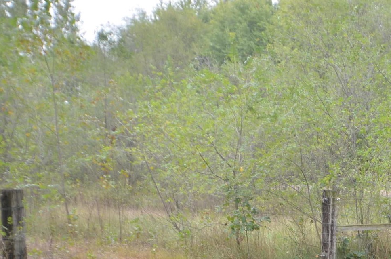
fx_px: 878
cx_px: 438
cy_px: 232
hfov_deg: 23.5
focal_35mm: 81
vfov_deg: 16.6
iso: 500
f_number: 4.5
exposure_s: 1/200
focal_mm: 24
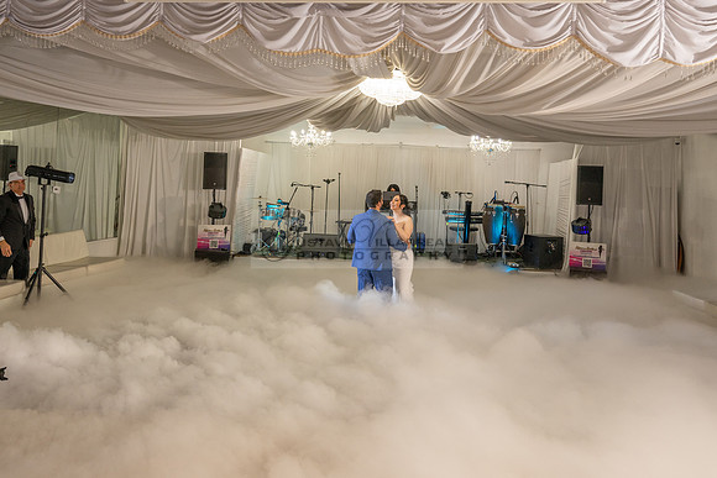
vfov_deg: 40.7
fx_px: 637
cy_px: 167
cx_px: 360
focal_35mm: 32
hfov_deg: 58.7
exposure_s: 1/125
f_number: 4
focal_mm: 24
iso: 640
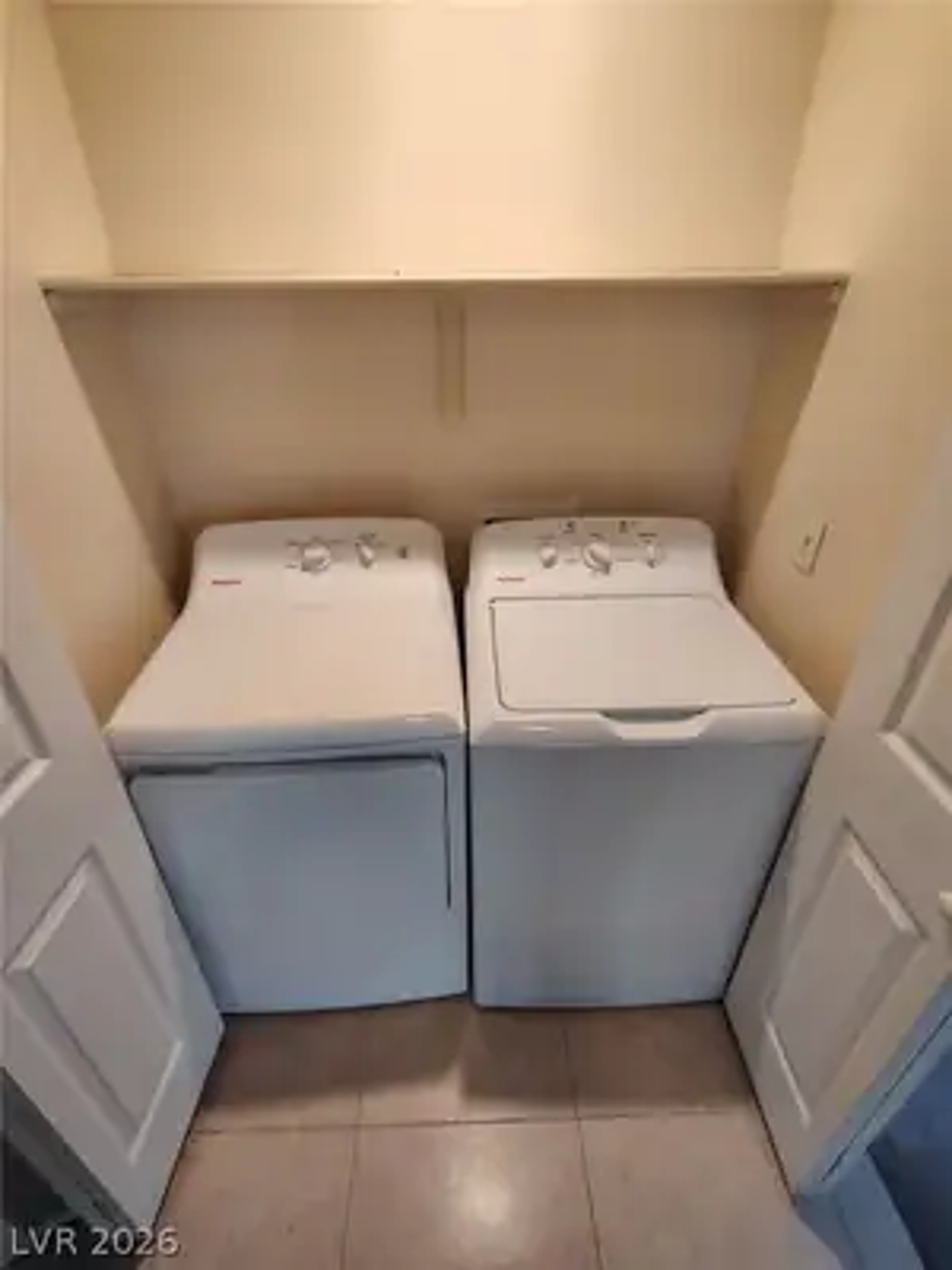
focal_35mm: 16
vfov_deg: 94.5
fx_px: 587
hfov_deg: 78.1
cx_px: 476
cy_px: 635
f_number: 2.2
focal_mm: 2.13
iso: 414
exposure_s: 1/24
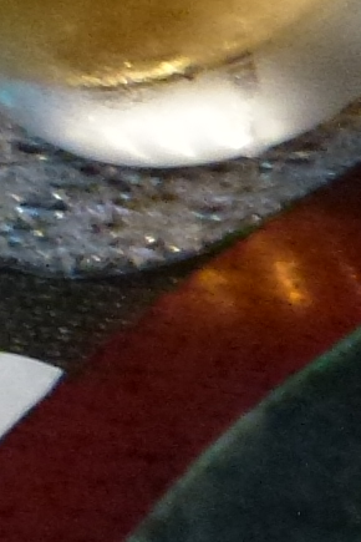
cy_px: 518
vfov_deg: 13.8
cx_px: 1494
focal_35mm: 147
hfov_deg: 6.9
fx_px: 2211
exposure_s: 1/10
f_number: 3.3
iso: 400
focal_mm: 4.3
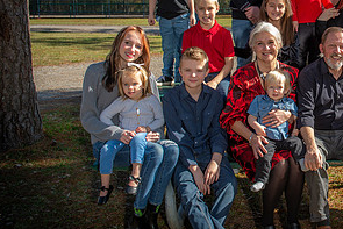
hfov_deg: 34.4
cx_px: 303
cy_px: 76
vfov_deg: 24.5
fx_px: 524
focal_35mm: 55
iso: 80
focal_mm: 28
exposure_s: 1/250
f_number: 5
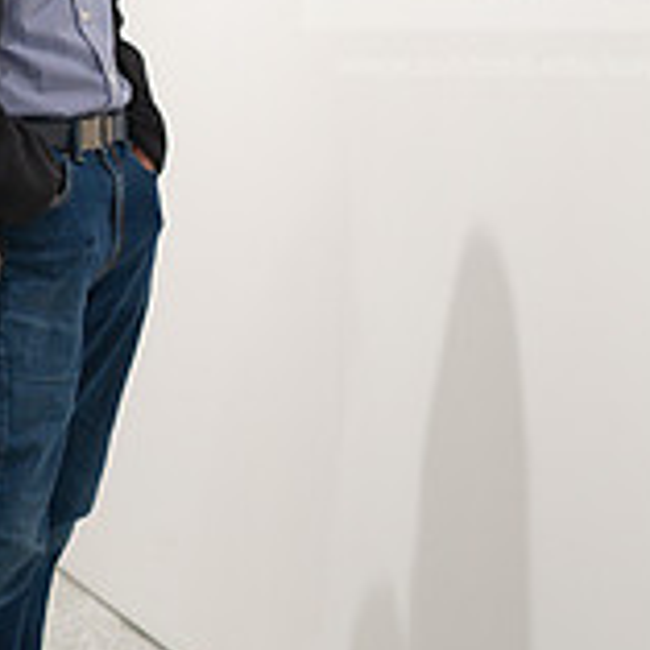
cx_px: 238
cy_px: 108
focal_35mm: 207
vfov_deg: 8.4
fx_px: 4398
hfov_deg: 8.5
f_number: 2.8
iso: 800
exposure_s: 1/125
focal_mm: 85
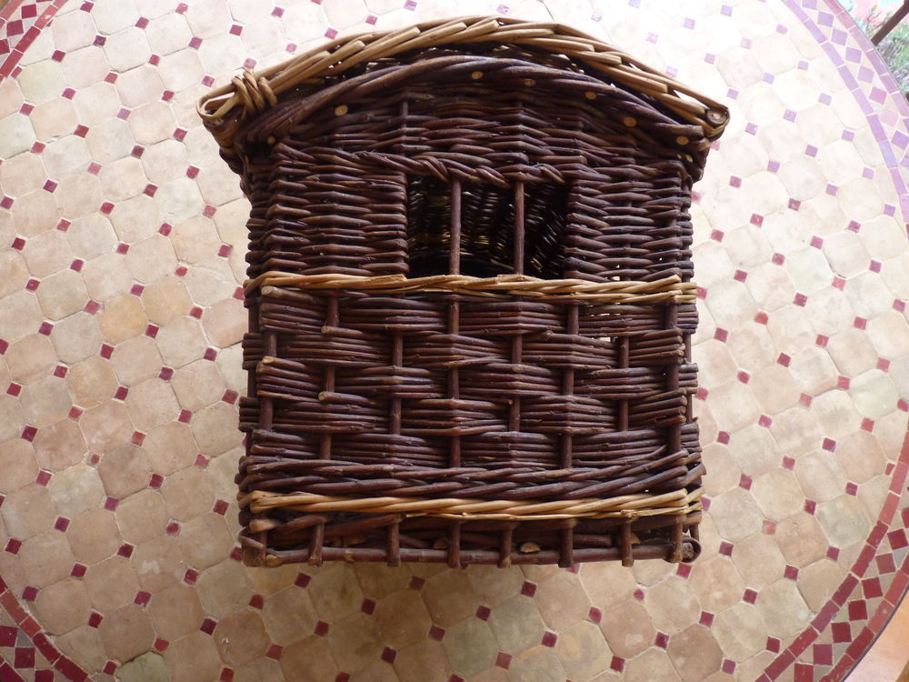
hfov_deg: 65.3
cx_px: 454
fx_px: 709
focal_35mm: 27
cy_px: 341
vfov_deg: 51.4
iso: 250
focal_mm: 4.8
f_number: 2.8
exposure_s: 1/30
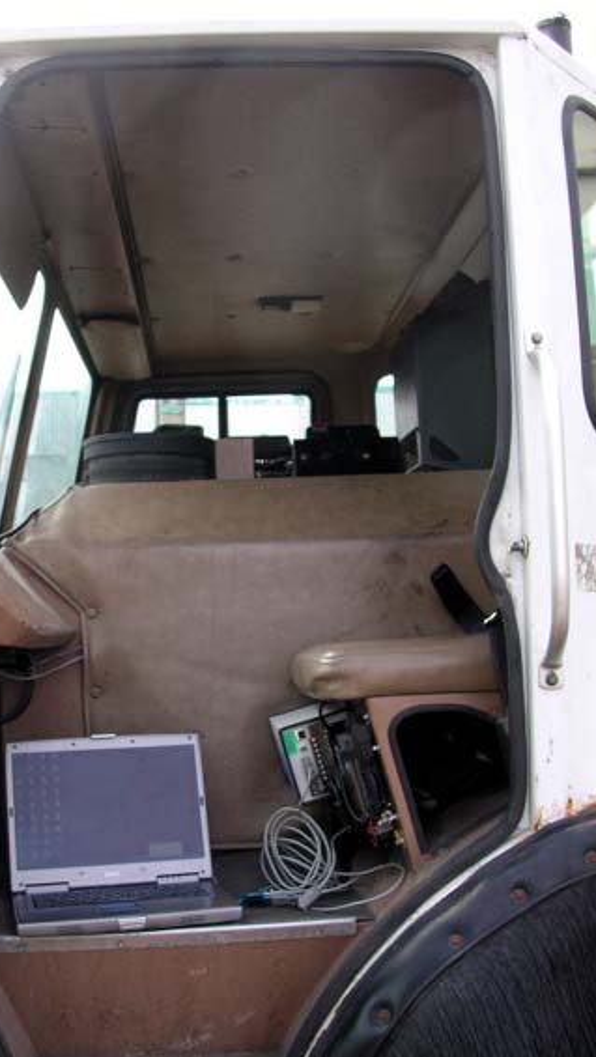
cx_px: 284
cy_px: 534
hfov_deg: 29.0
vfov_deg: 49.4
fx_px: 1150
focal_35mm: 41
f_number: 2.7
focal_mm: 5.6
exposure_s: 1/246
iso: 100
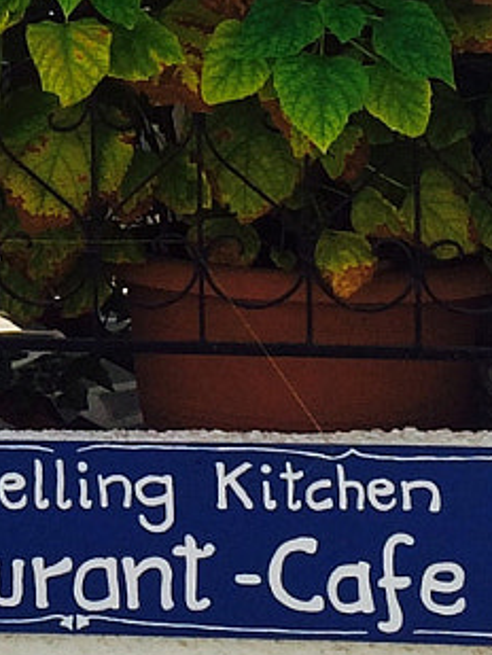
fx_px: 2841
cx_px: -411
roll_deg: +1.1
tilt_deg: -0.4
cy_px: -129
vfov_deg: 12.8
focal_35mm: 150
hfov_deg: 9.4
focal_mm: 4.15
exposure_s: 1/1325
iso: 32
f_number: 2.2
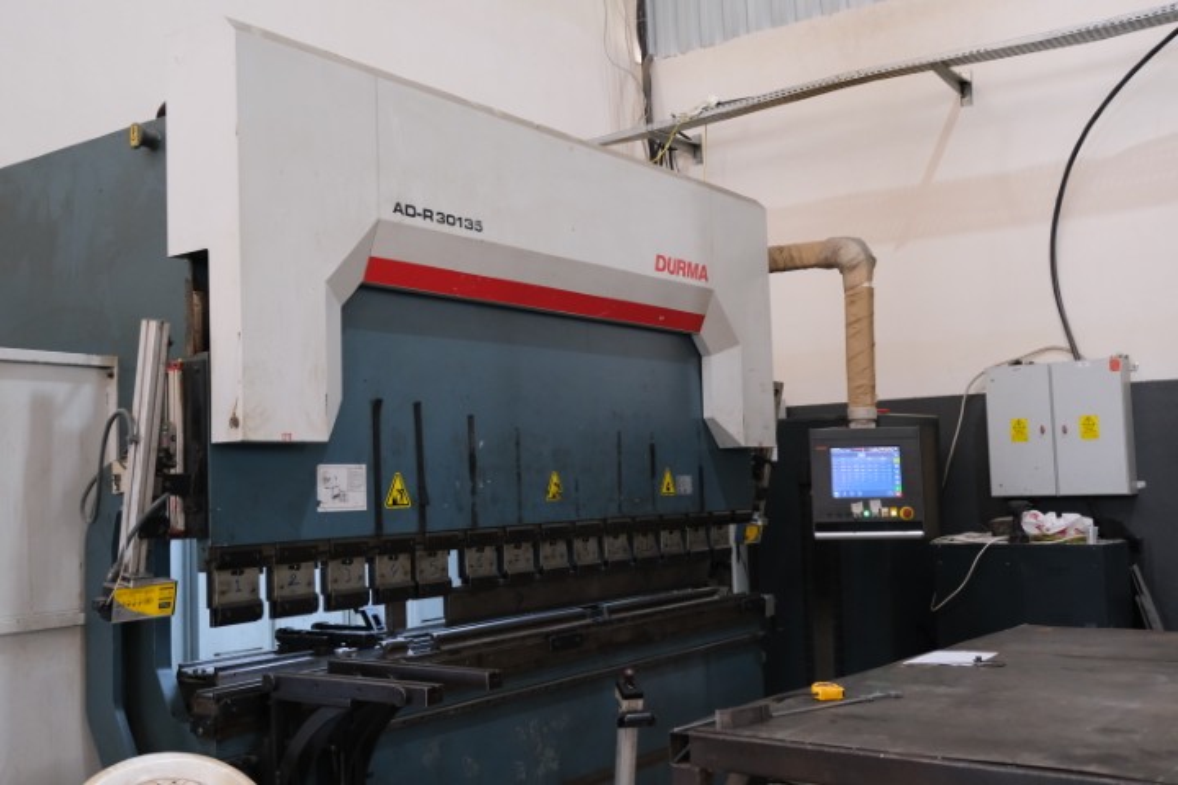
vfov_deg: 35.9
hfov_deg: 51.9
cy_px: 392
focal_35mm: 37
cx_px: 589
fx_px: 1211
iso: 3200
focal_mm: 24.8
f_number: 3.5
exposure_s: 1/100
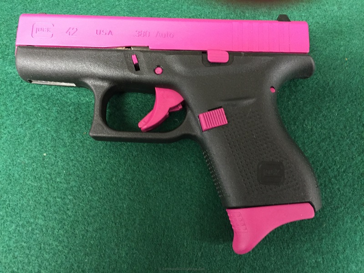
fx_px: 305
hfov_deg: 61.7
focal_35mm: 29
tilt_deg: -81.6
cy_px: 136
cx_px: 182
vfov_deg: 48.2
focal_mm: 4.15
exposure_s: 1/30
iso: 250
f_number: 2.2
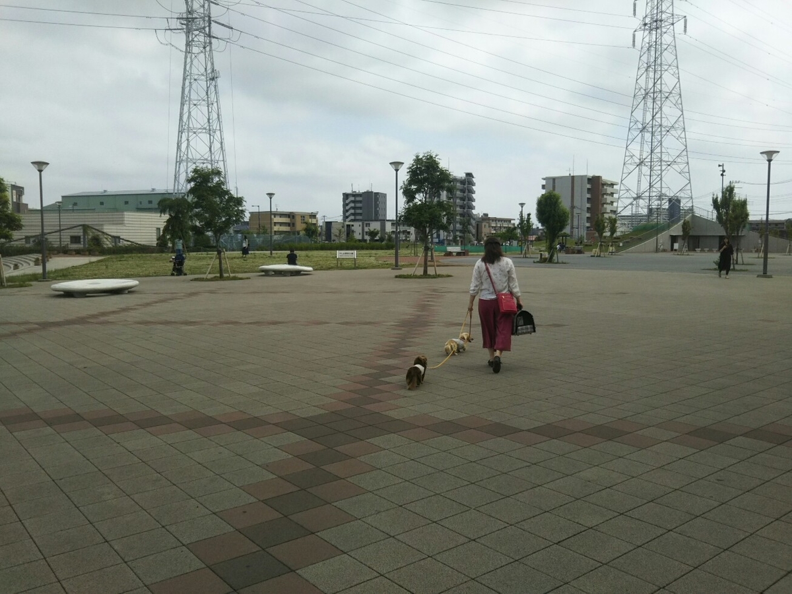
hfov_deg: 60.0
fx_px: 686
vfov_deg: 46.8
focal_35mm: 30
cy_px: 297
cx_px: 396
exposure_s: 1/1456
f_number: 2.2
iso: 25
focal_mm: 4
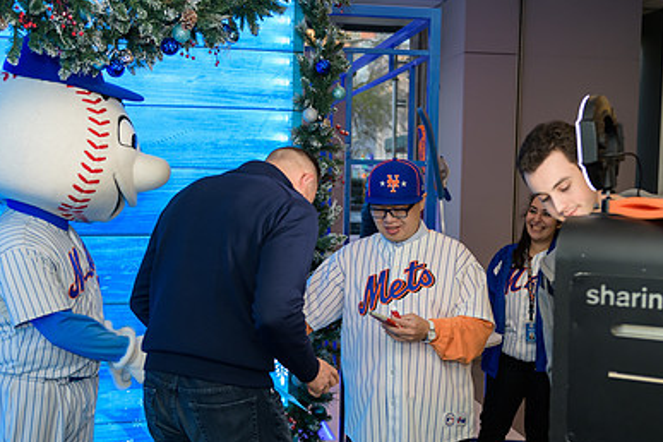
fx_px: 939
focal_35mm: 51
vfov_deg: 26.5
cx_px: 334
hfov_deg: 38.9
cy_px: 249
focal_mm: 34
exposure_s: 1/125
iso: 400
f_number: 3.2
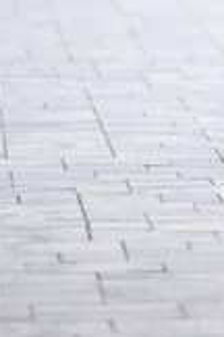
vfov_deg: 3.0
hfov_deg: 2.0
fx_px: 6346
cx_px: 291
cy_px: -127
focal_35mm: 680
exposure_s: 1/1600
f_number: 2.8
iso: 1250
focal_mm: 200
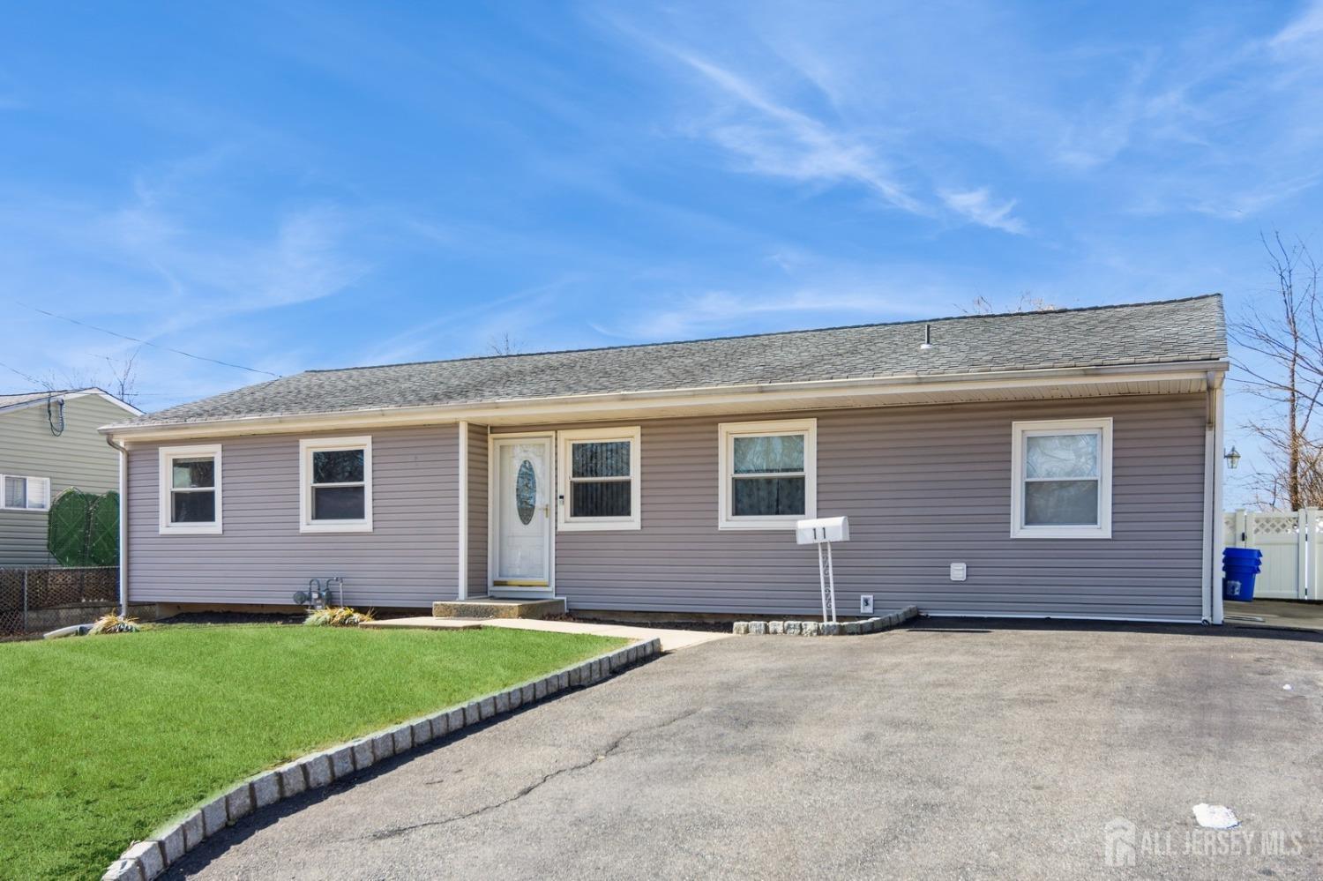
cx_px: 662
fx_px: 1102
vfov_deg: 43.6
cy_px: 440
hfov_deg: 61.9
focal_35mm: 30
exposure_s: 1/160
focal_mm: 20
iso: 100
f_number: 8
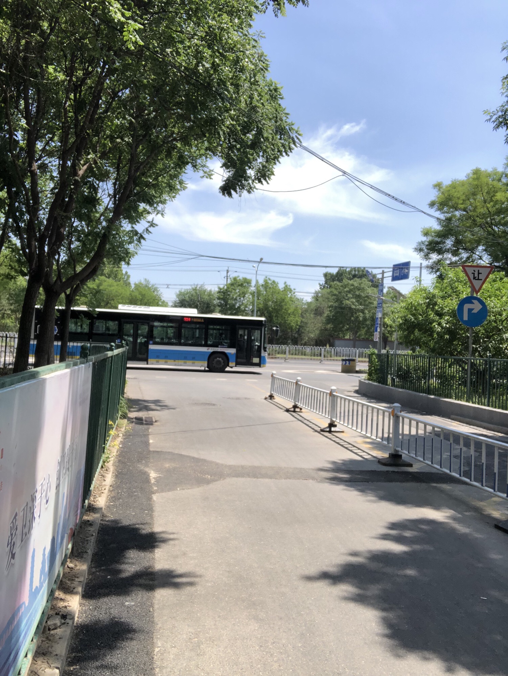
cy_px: 338
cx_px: 254
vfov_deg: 56.8
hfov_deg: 44.2
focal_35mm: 32
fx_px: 626
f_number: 2.2
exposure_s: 1/637
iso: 20
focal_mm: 2.87
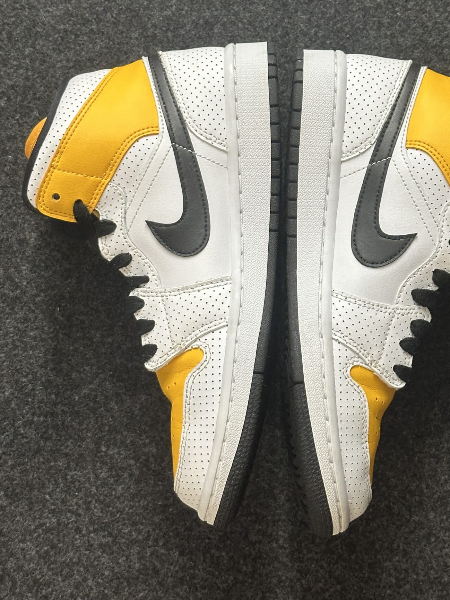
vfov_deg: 27.4
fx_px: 1231
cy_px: 247
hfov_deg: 20.7
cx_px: 279
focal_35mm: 71
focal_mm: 6.86
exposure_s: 1/50
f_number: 1.78
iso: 250
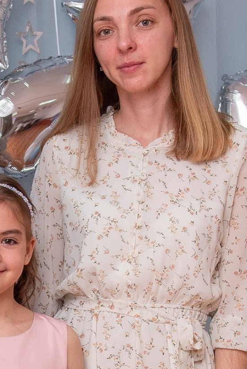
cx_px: -23
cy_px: 329
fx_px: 1829
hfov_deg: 7.7
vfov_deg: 11.5
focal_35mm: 178
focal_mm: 38
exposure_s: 1/200
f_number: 7.1
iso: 640
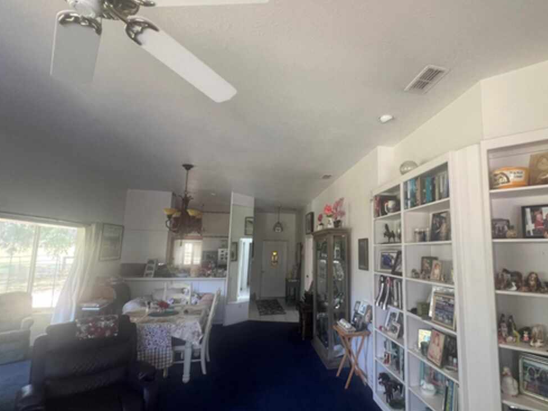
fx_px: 269
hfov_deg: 89.9
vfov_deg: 74.7
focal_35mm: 17
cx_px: 328
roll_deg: -0.6
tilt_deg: +6.8
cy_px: 215
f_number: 1.8
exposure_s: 1/99
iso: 250
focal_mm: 1.57
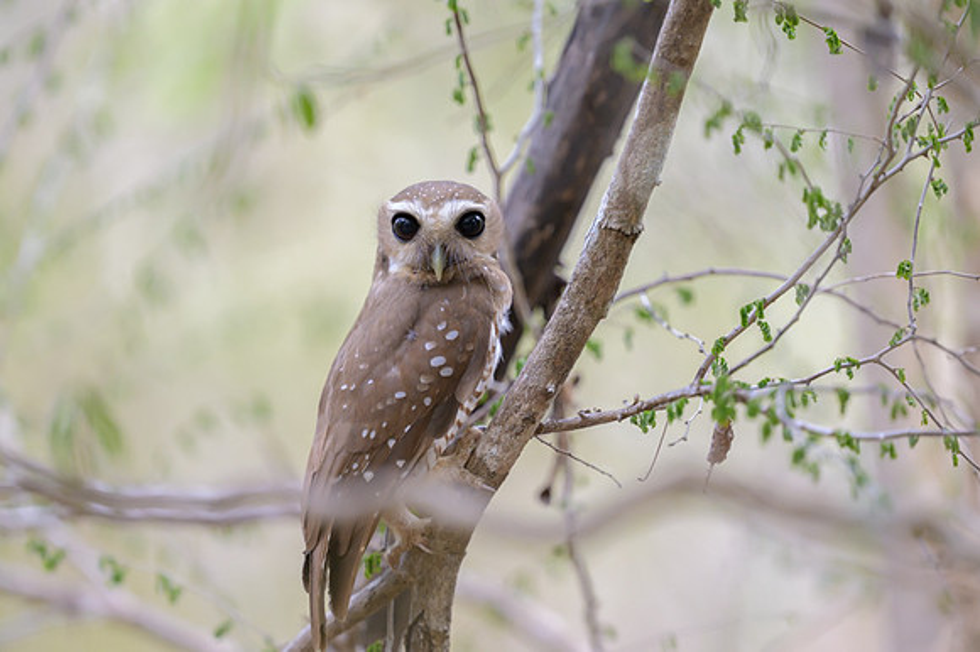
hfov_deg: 5.2
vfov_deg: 3.4
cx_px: 490
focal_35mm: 400
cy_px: 326
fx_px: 10882
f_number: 2.8
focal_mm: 400
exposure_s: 1/1250
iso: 1600
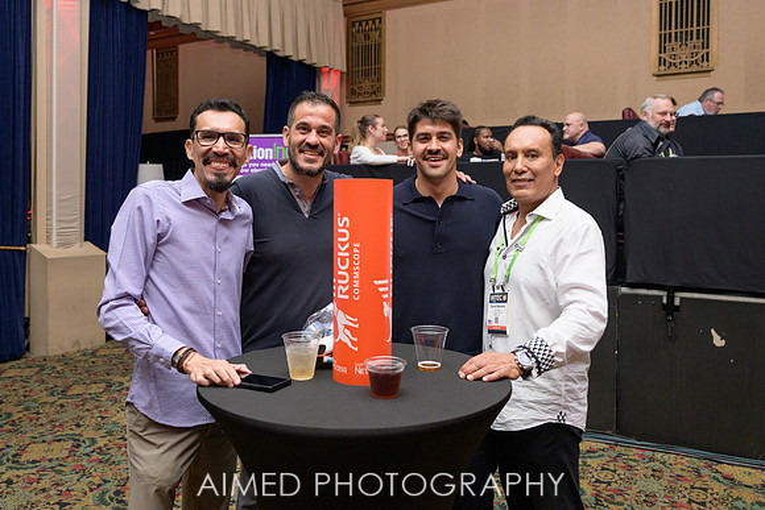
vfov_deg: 43.5
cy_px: 213
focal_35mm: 30
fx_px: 638
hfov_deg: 61.9
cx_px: 382
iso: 2500
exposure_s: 1/160
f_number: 3.5
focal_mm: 25.5
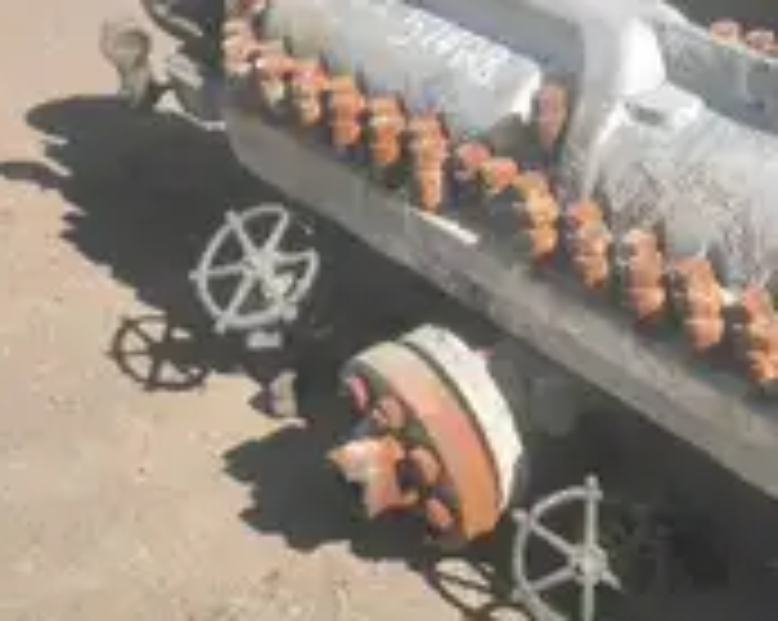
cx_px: 854
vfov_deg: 19.4
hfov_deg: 22.8
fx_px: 1817
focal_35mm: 79
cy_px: 369
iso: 64
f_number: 9.1
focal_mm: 6.1
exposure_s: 1/100
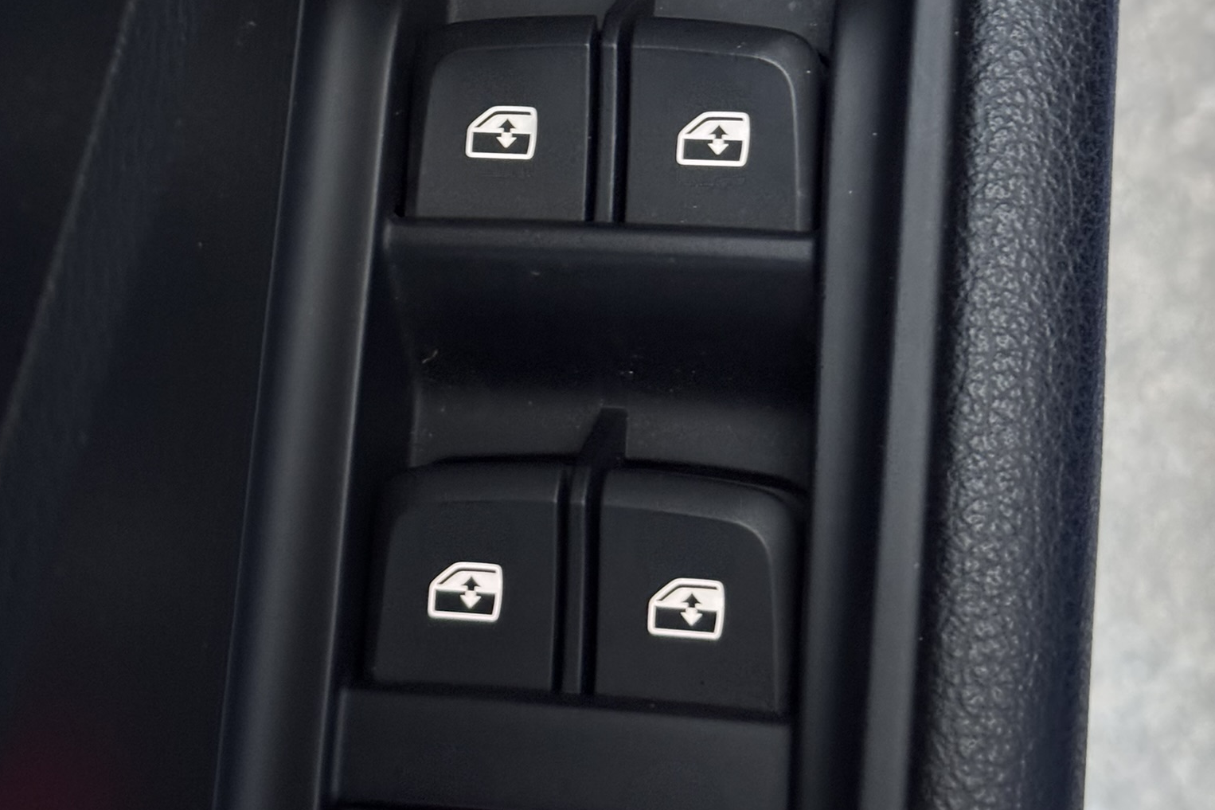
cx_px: 606
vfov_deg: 19.9
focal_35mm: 67
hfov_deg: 30.1
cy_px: 68
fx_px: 2261
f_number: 1.78
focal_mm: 6.76
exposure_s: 1/20
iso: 1000
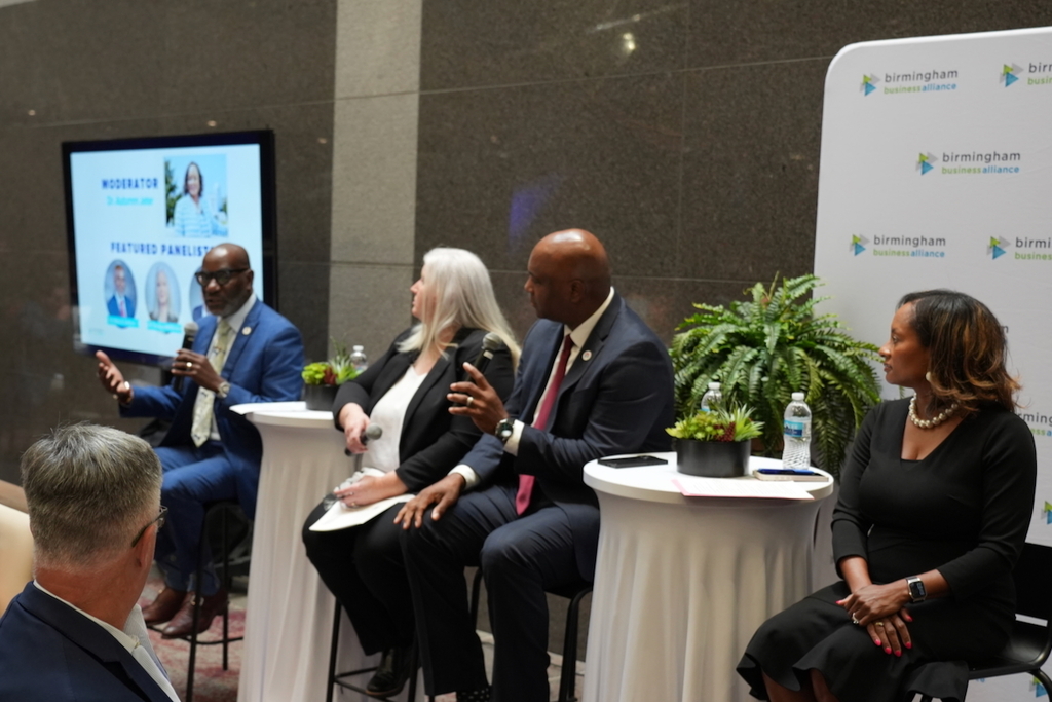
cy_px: 351
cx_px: 526
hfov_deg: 53.1
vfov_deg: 36.9
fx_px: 1052
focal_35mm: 36
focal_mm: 36
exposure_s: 1/160
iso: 1600
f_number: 4
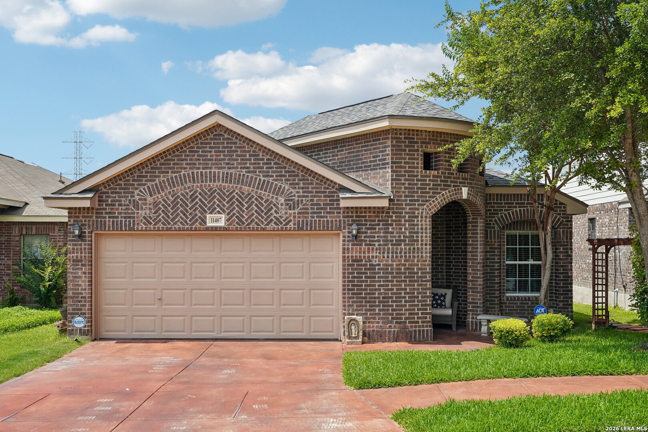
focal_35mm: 34
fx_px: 612
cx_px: 324
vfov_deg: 38.9
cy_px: 216
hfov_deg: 55.8
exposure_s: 1/160
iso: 100
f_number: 8
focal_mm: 34
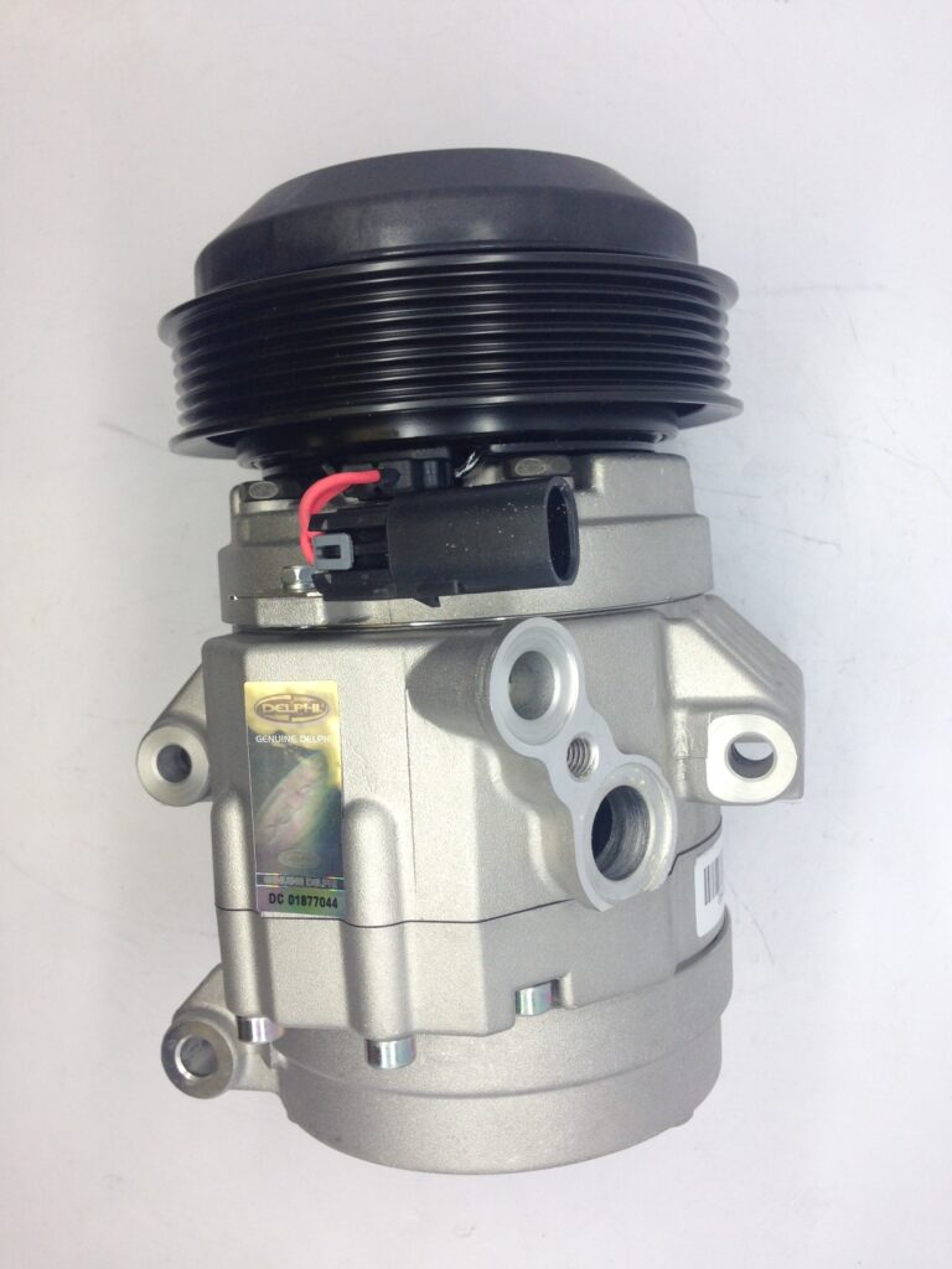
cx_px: 476
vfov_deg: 55.4
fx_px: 1210
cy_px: 634
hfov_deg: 42.9
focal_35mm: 33
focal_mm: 4.12
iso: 64
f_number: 2.4
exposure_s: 1/120
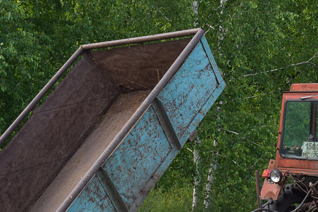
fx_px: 849
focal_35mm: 96
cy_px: 128
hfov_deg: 21.1
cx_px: 217
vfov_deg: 14.2
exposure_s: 1/640
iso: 400
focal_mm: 29
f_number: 5.6
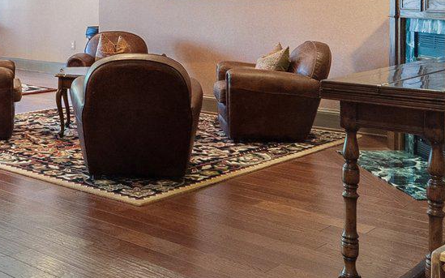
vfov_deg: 22.1
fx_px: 691
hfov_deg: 34.0
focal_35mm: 57
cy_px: 17
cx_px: 58
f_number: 8
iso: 800
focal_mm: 10
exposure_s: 1/1.25
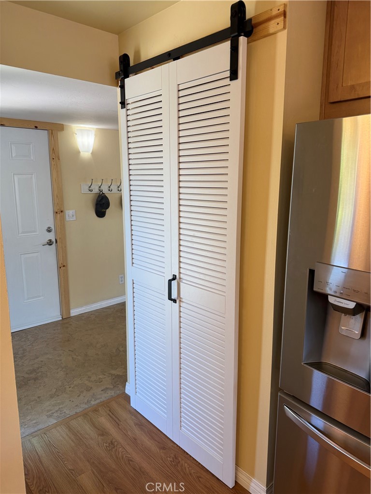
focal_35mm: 24
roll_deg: -0.3
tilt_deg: -9.4
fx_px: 343
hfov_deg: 56.8
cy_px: 247
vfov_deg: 71.6
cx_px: 186
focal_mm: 6.76
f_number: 1.78
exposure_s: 1/120
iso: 125
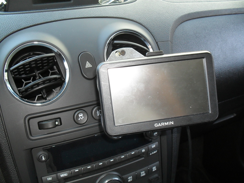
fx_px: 247
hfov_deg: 52.6
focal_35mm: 35
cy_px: 92
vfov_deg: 40.7
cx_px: 122
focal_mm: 6.3
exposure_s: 1/45
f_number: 3.2
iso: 200
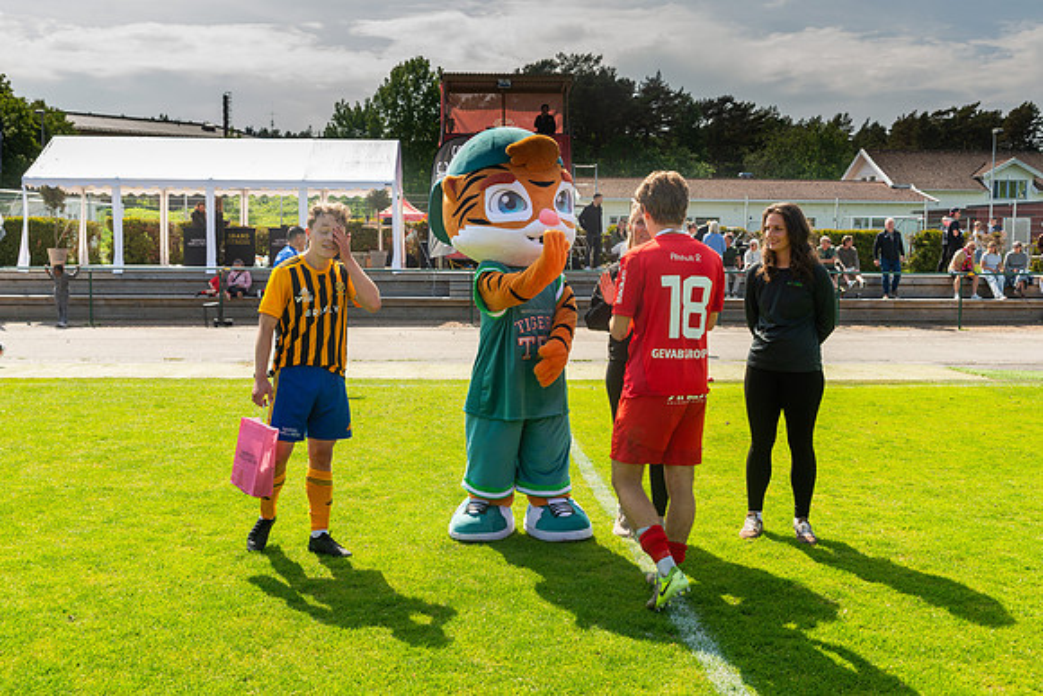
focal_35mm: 38
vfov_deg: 35.1
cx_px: 522
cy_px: 348
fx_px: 1101
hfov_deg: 50.7
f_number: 5
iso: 220
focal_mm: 38
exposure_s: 1/800
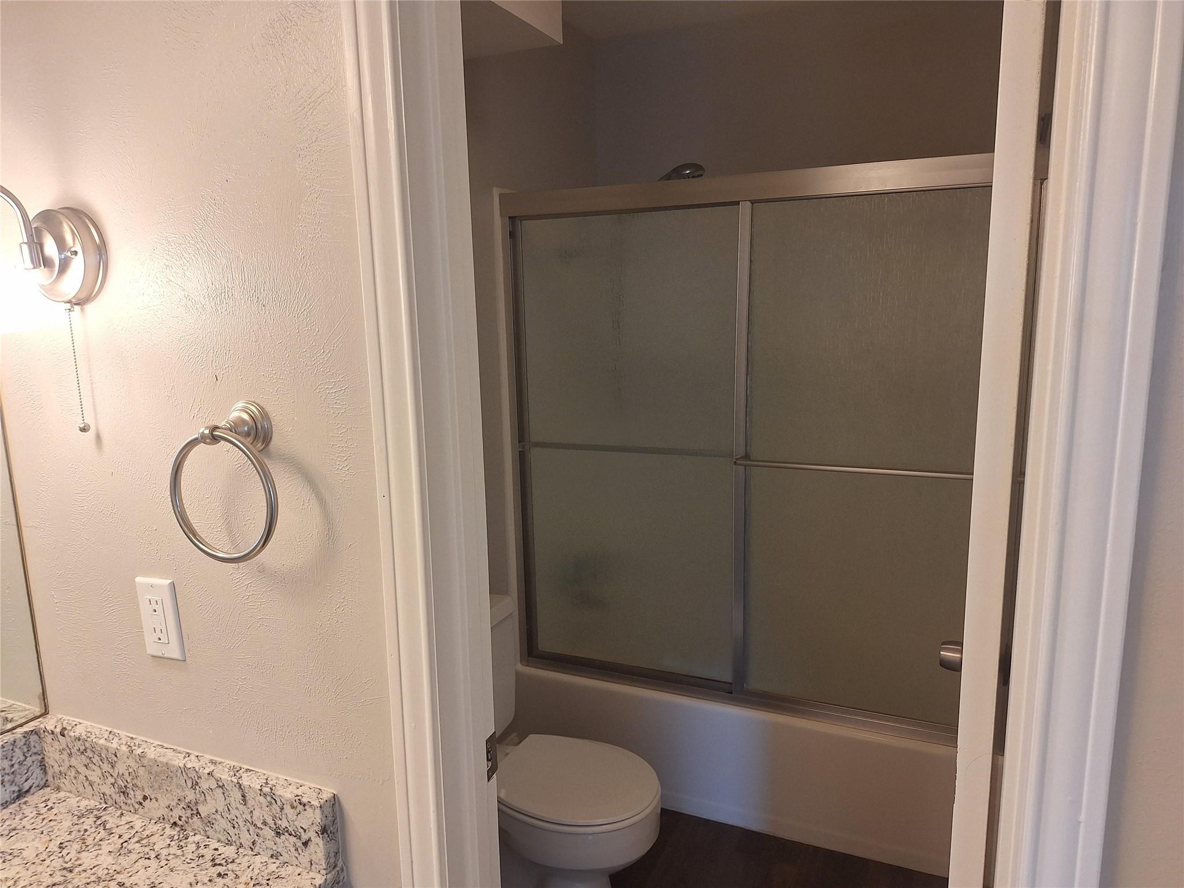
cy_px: 444
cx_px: 592
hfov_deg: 73.9
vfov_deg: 58.9
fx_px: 787
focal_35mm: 23
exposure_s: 1/60
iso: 40
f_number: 1.8
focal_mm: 5.54
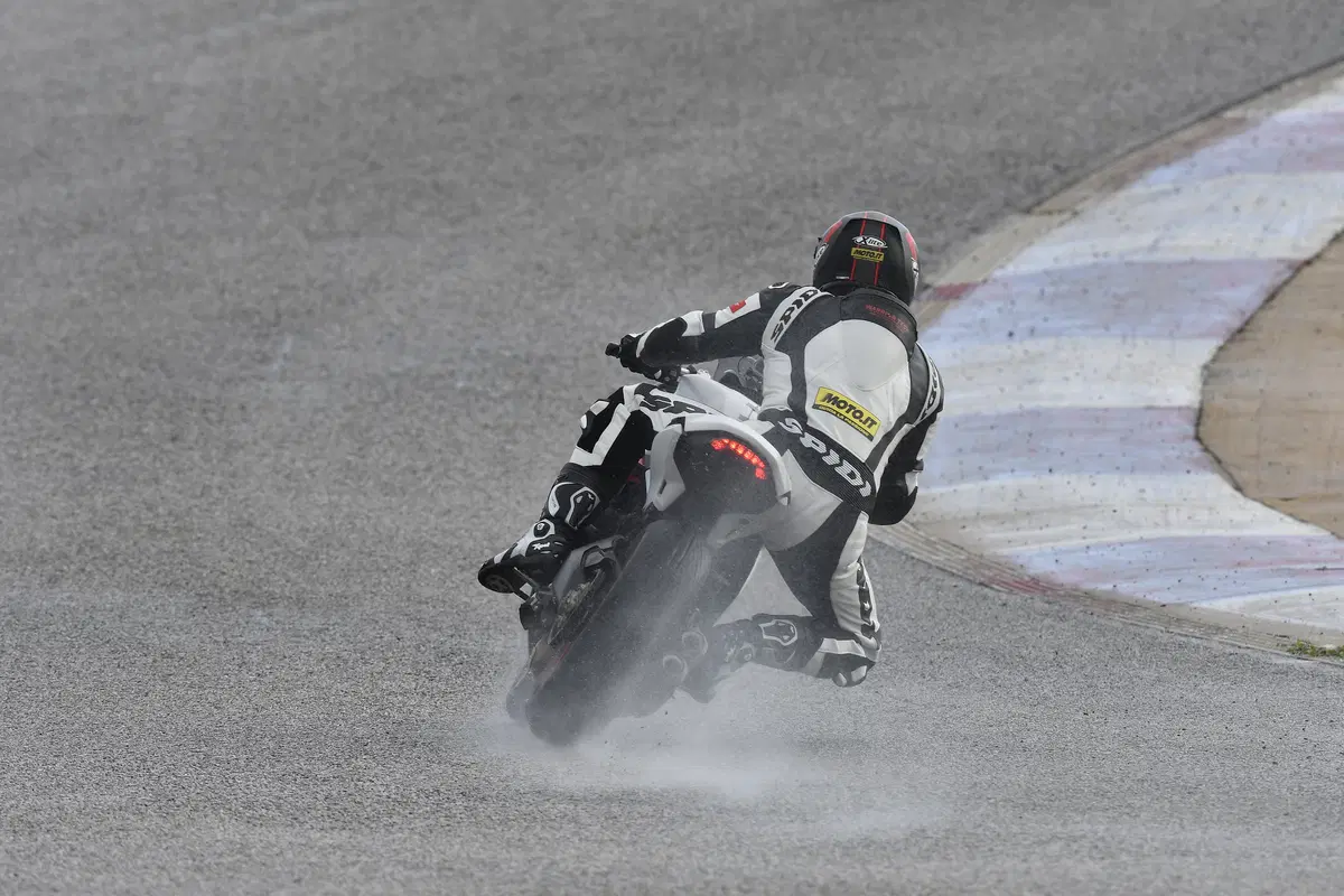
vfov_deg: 1.7
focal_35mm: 825
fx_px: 30798
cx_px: 672
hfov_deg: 2.5
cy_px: 448
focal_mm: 550
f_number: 5.6
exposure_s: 1/1250
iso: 400
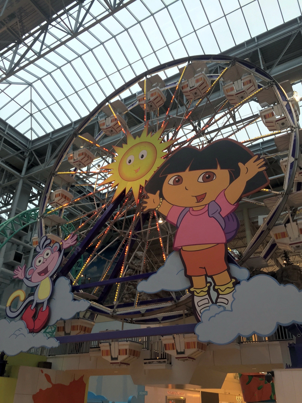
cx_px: 151
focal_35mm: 29
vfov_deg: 61.7
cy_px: 202
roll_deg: -2.3
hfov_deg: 48.2
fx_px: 337
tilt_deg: +31.1
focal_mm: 4.15
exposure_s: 1/40
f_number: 2.2
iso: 32
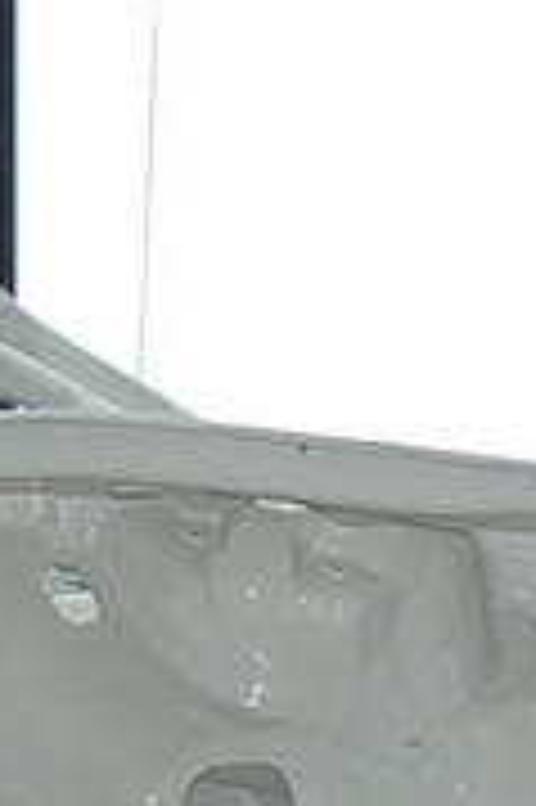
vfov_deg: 9.6
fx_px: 4808
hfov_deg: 6.3
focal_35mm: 215
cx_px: -162
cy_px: 552
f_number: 3.8
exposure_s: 1/80
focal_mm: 25
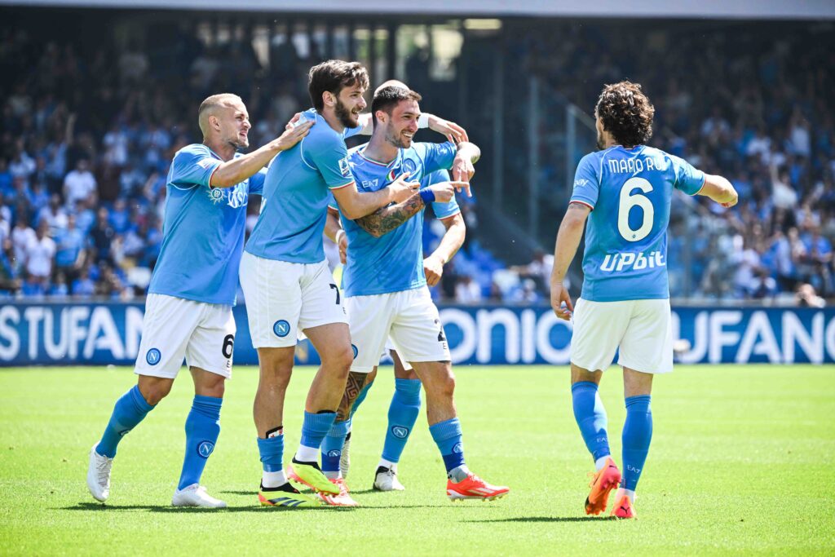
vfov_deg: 3.9
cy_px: 278
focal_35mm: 350
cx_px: 418
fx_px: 8119
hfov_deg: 5.9
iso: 1000
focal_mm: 350
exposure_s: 1/1000
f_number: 7.1
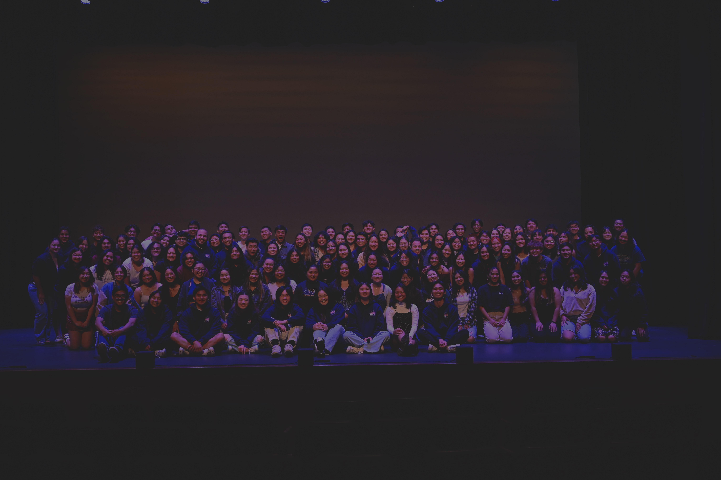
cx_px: 360
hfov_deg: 51.9
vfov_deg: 35.9
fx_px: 741
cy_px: 240
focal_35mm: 37
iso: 3200
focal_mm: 37
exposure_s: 1/320
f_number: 5.6
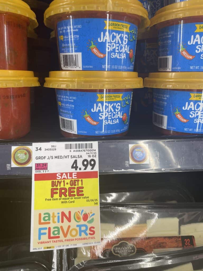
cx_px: 102
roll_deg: -0.2
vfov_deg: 67.3
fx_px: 203
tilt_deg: -15.3
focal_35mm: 26
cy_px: 136
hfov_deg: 53.1
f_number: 1.6
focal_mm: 4.2
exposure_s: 1/128
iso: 64
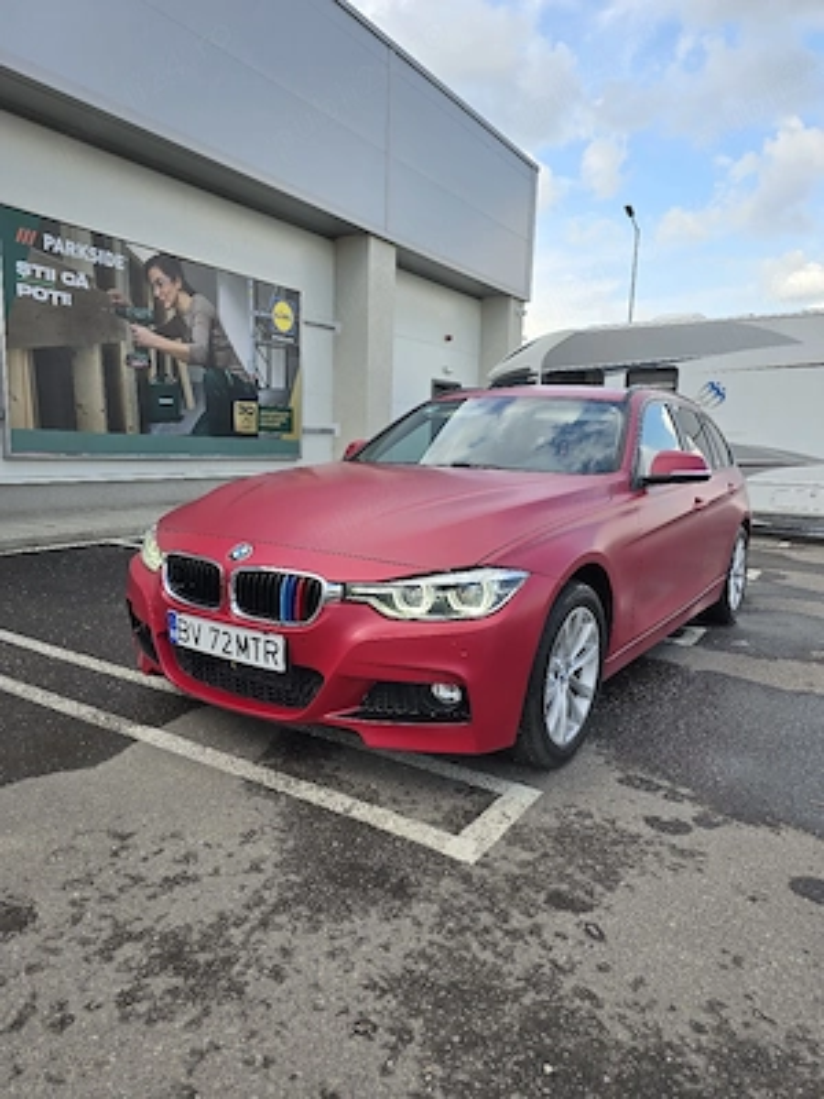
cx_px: 412
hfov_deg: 58.9
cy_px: 550
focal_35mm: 23
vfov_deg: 73.9
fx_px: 730
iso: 20
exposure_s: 1/500
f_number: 1.7
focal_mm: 6.3
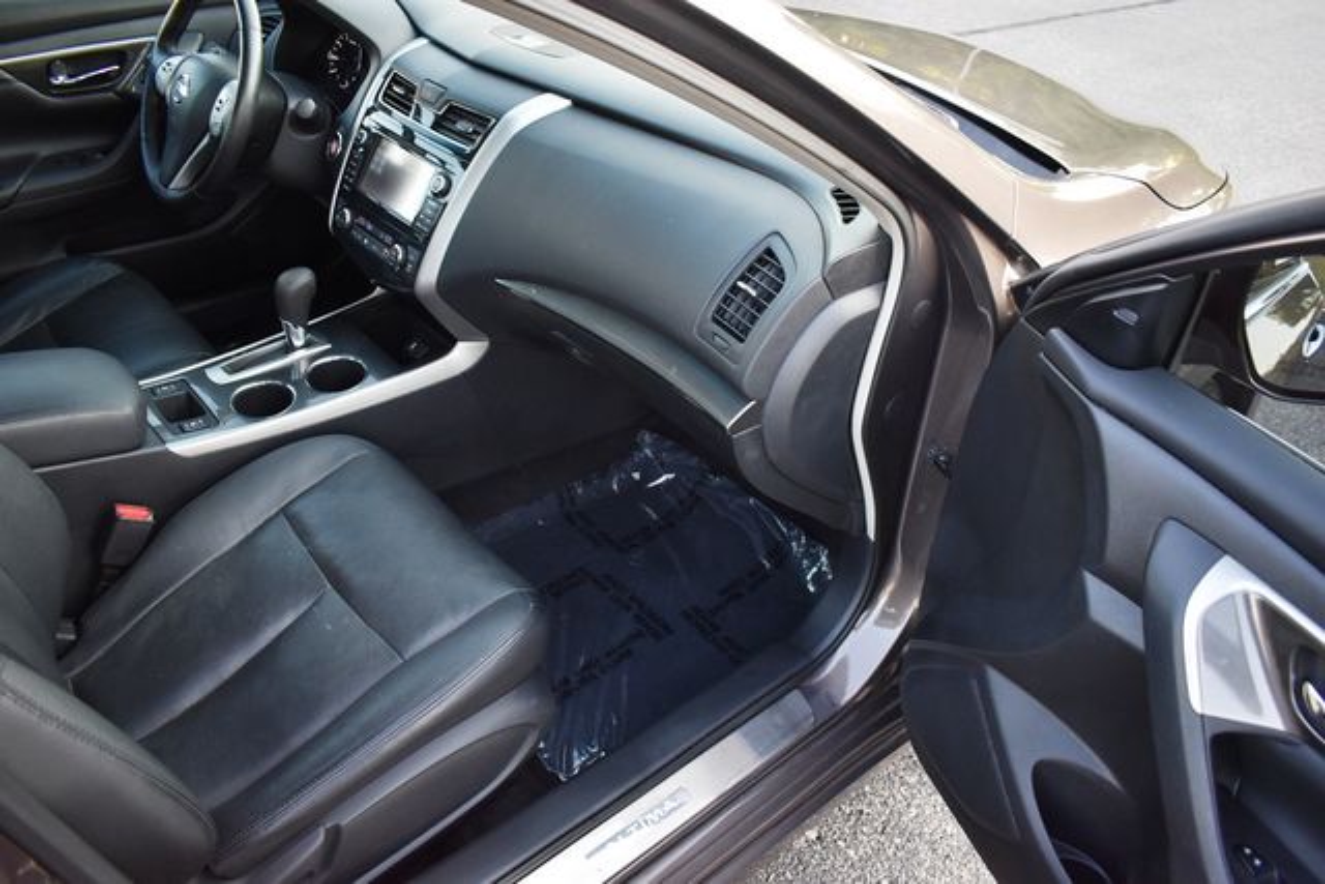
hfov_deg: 67.4
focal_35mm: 27
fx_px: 994
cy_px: 442
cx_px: 662
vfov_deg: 48.0
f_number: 3.5
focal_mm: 18
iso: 800
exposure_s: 1/250
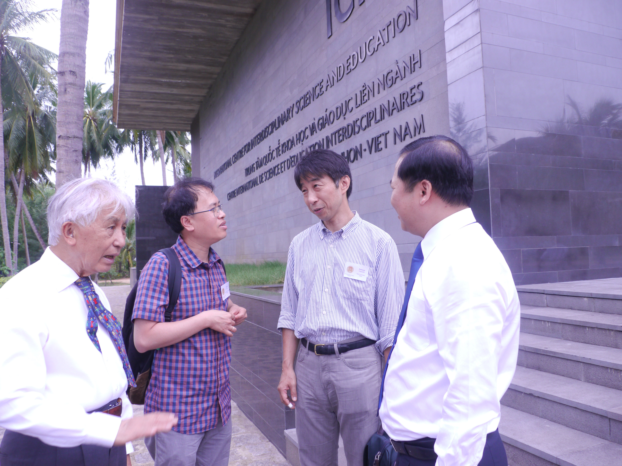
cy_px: 233
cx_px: 311
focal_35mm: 28
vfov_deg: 49.7
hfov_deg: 63.4
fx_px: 503
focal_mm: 14
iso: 250
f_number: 5.6
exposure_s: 1/100
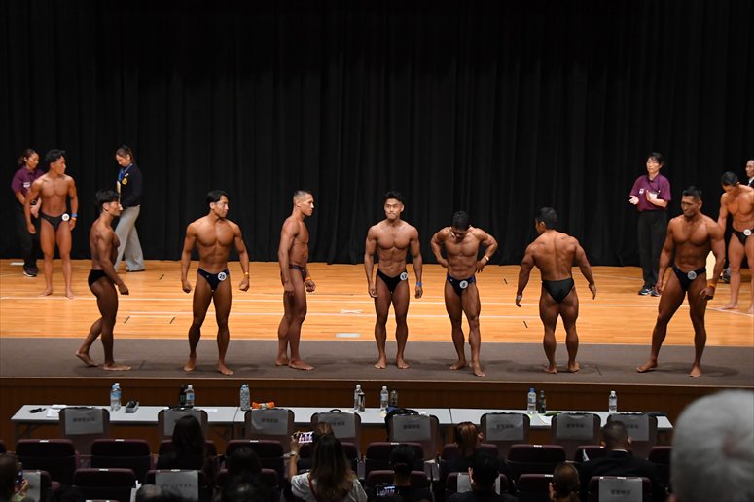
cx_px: 377
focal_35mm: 87
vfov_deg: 15.7
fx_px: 1821
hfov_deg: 23.4
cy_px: 251
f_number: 5.6
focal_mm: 58
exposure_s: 1/400
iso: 4000
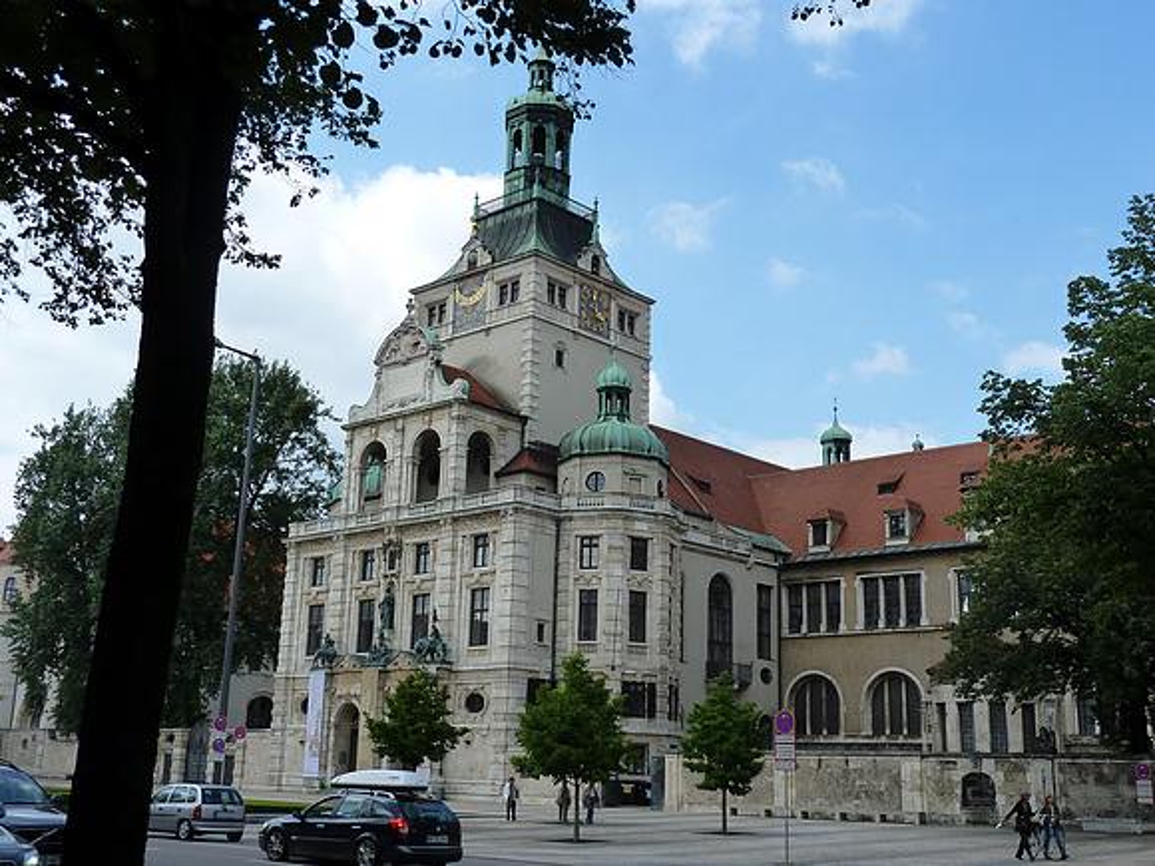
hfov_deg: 46.8
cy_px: 433
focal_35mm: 40
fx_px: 1335
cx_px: 578
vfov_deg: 36.0
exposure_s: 1/400
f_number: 4
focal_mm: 6.5
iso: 125
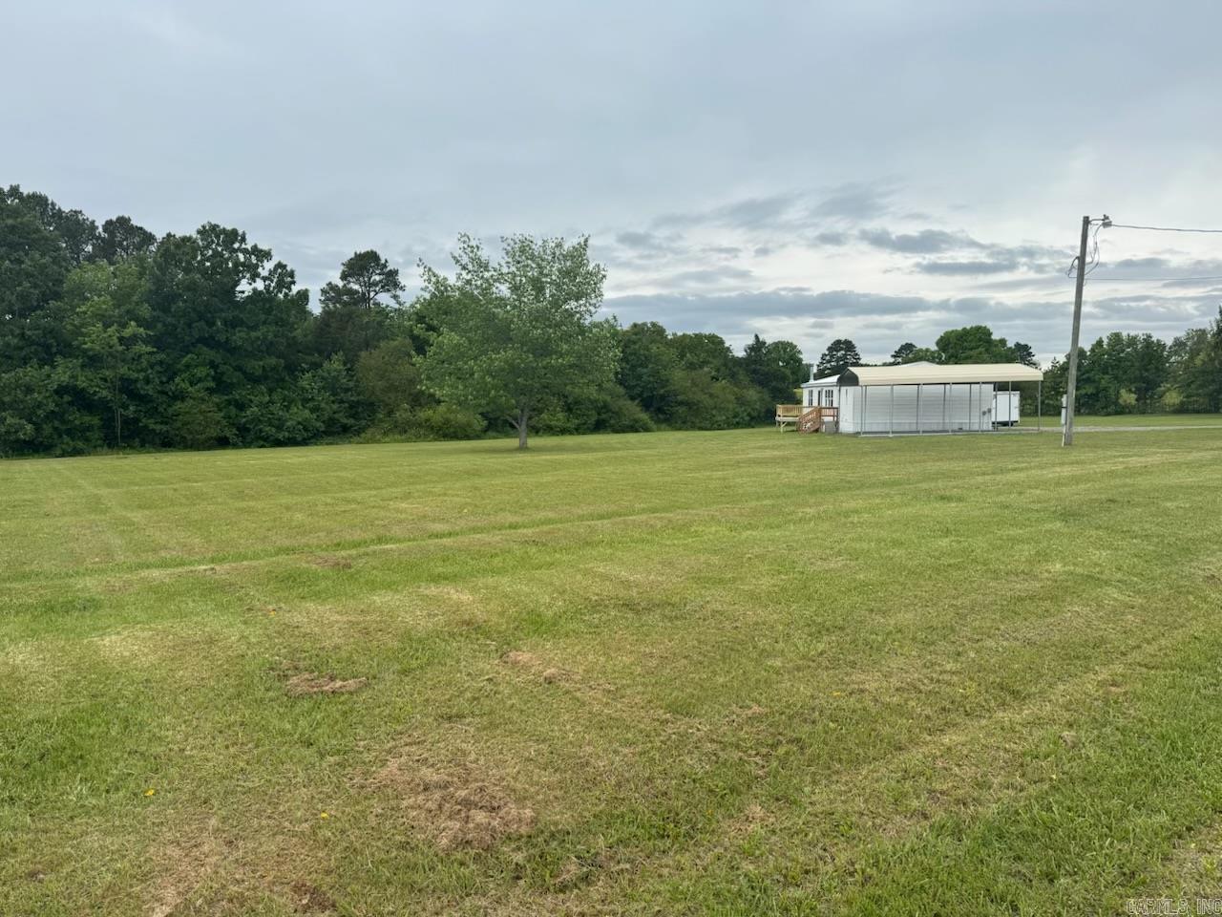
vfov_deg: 56.8
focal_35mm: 24
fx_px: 847
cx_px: 611
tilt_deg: -5.0
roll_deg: +0.2
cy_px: 458
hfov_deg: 71.6
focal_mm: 6.76
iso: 80
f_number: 1.78
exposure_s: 1/1215
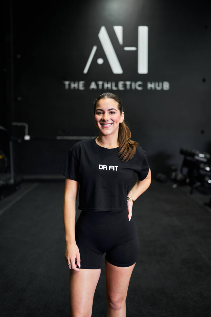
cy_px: 153
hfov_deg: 35.9
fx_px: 325
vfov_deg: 51.9
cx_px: 105
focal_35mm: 37
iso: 160
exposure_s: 1/250
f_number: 1.4
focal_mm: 35
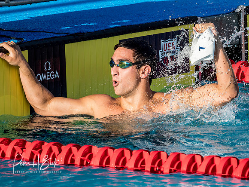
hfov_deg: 3.9
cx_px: 140
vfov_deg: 2.9
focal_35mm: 510
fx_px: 3671
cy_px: 119
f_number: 6.3
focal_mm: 200
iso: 640
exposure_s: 1/1250
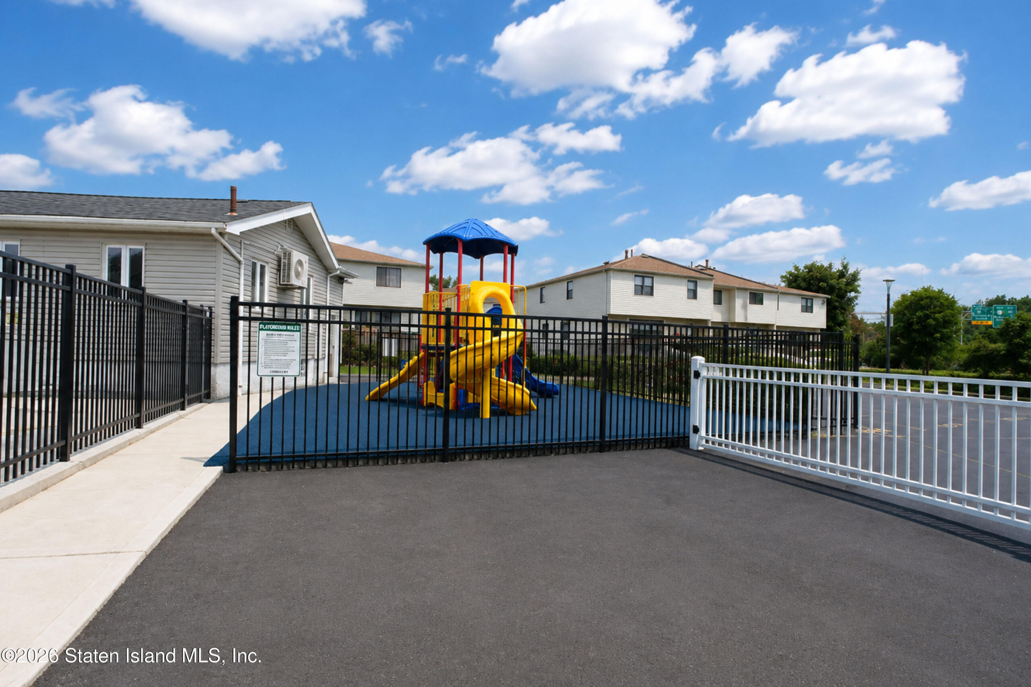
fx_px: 487
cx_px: 516
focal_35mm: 17
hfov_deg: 93.3
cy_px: 344
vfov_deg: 70.4
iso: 250
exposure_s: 1/80
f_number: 8
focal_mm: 11.5
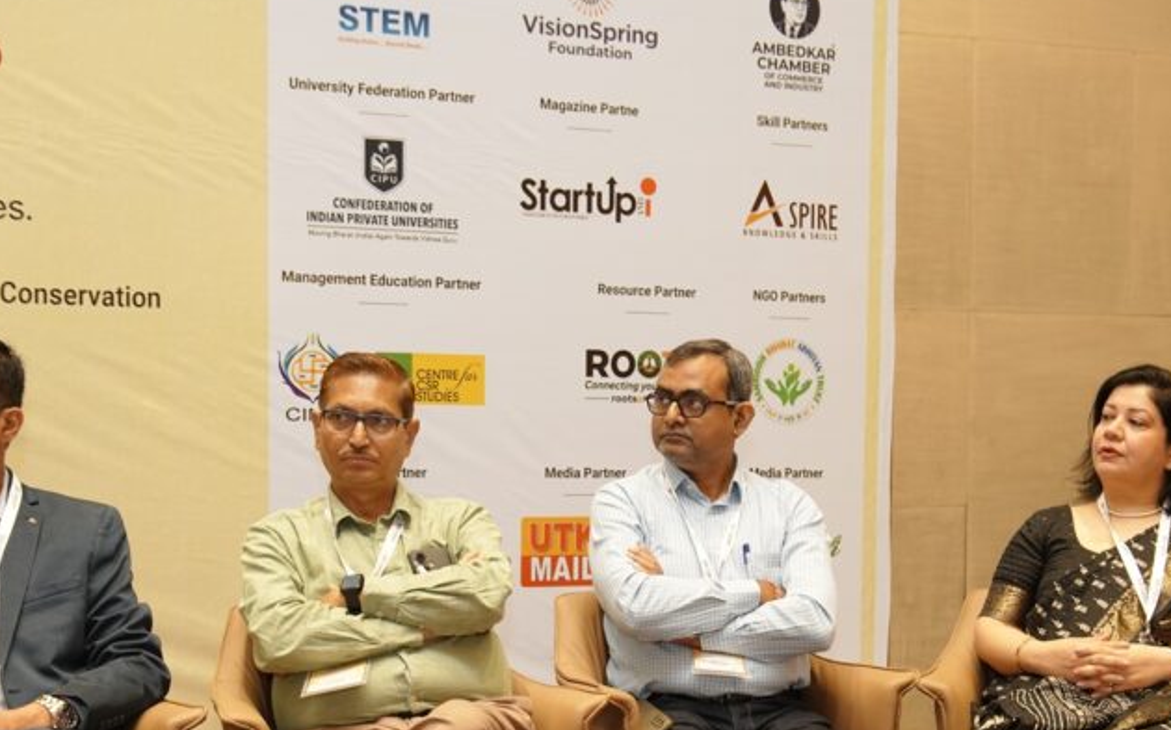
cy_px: 577
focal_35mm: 63
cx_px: 604
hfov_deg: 32.5
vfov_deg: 20.4
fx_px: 2009
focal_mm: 38
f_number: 4
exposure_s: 1/160
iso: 1250
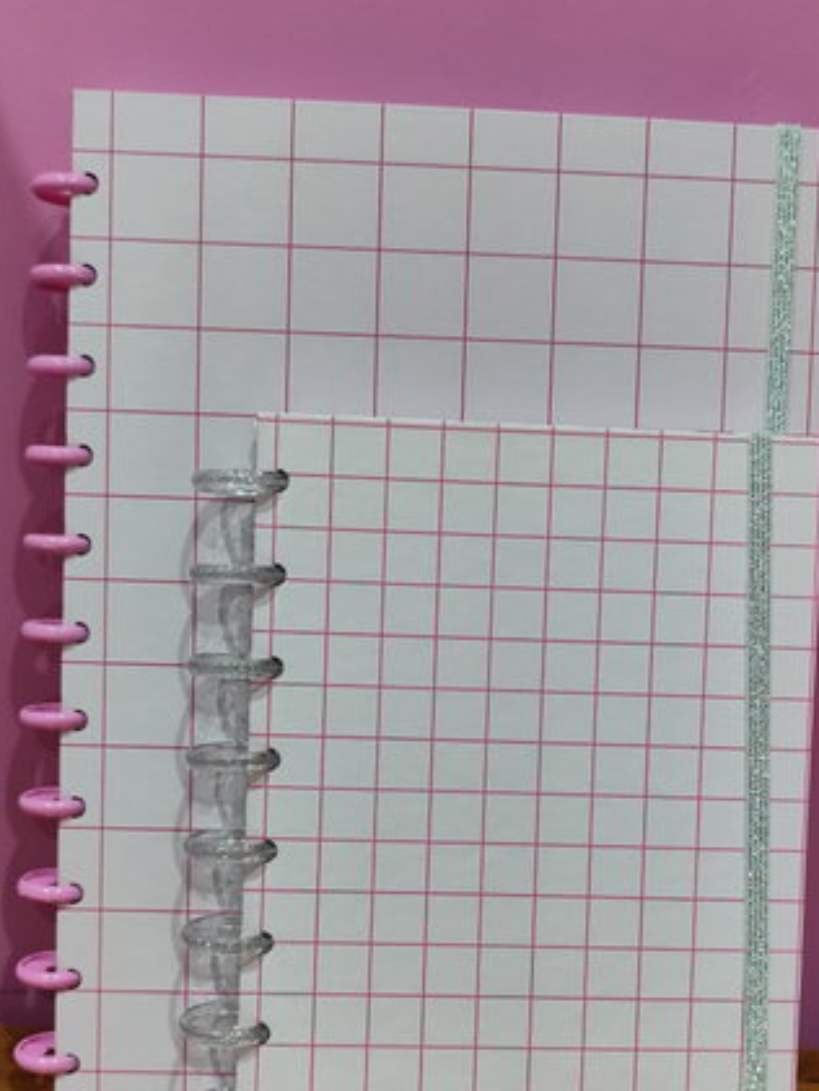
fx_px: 1198
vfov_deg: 48.5
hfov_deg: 37.7
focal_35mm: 38
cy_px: 683
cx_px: 438
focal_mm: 6.19
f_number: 1.65
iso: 800
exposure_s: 1/100
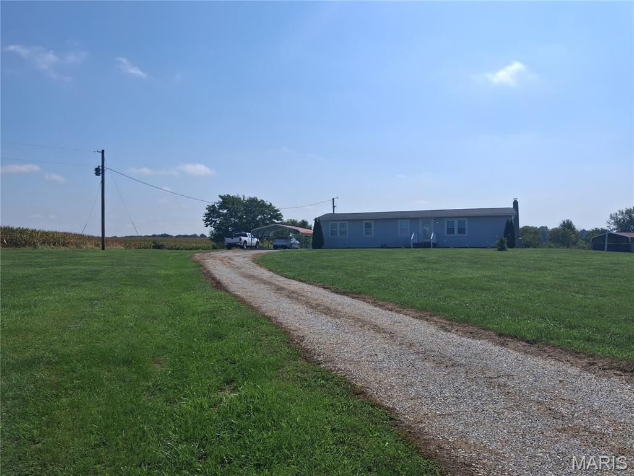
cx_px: 317
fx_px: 495
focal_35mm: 27
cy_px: 238
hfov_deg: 65.3
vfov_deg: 51.4
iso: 20
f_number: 1.8
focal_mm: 4
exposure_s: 1/1259
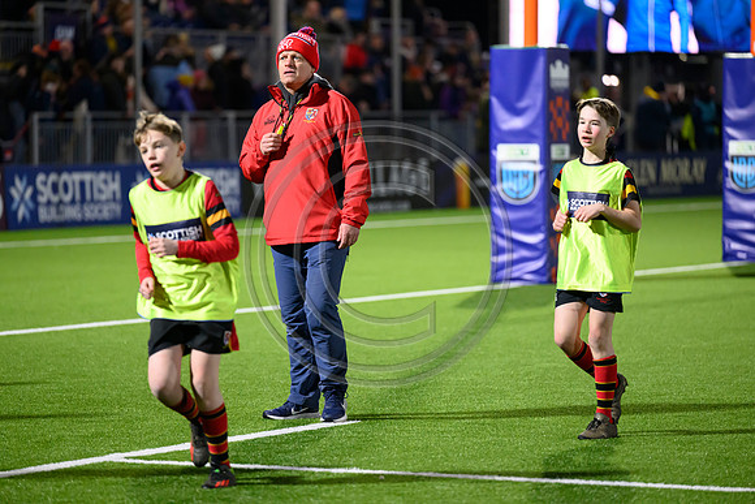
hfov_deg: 10.3
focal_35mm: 200
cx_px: 378
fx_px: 4195
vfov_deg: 6.9
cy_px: 252
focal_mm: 200
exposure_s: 1/1000
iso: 6400
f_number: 3.2
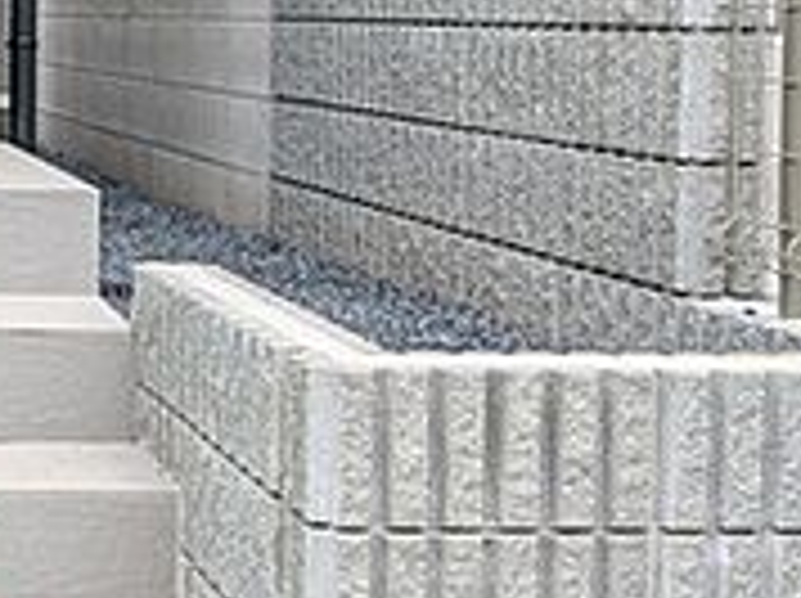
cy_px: 67
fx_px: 1872
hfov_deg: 21.4
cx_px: -297
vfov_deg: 17.9
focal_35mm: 81
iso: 31
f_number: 1.7
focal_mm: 4.53
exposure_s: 1/301
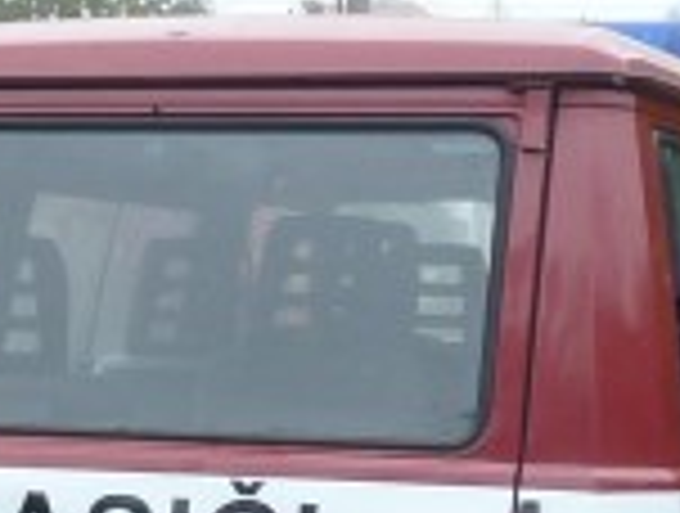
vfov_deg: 8.7
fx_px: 3328
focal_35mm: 169
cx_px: -144
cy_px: 670
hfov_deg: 11.4
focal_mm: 4.1
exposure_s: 1/40
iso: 80
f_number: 3.3
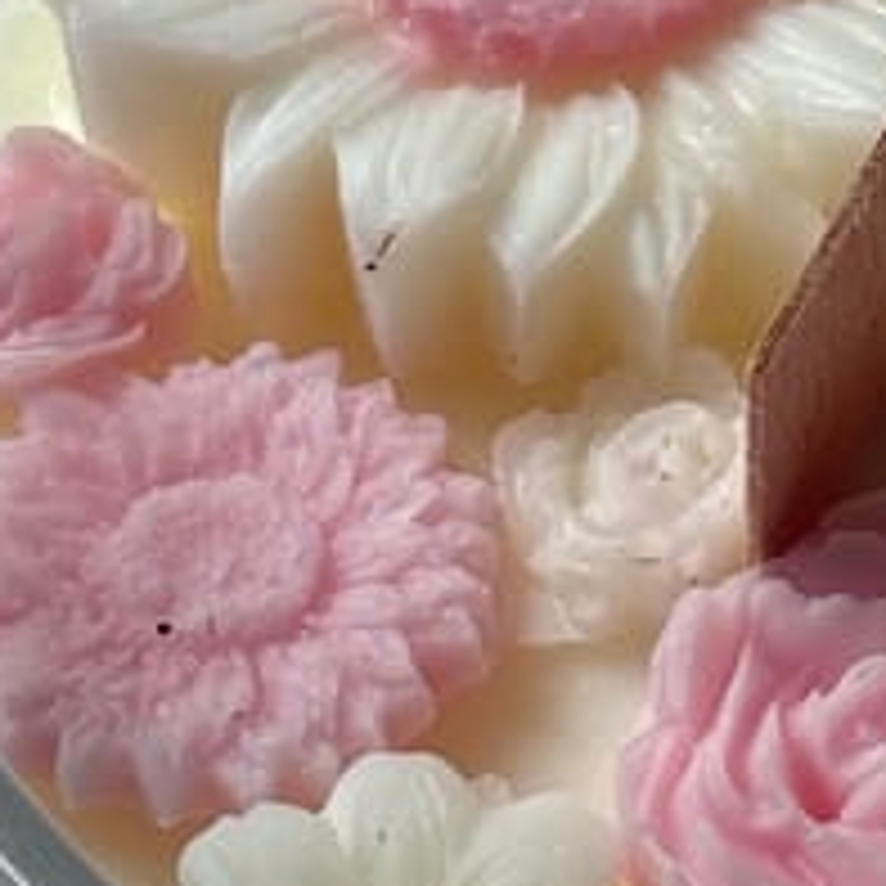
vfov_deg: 8.0
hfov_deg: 7.8
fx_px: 6371
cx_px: 1309
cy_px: 306
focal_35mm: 220
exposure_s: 1/652
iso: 80
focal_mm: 6.76
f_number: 1.78
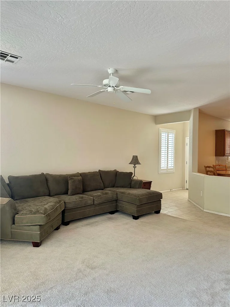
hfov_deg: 56.8
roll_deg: -1.2
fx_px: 213
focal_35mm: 24
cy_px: 154
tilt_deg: +1.6
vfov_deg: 71.6
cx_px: 115
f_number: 1.78
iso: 125
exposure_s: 1/120
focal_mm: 6.86
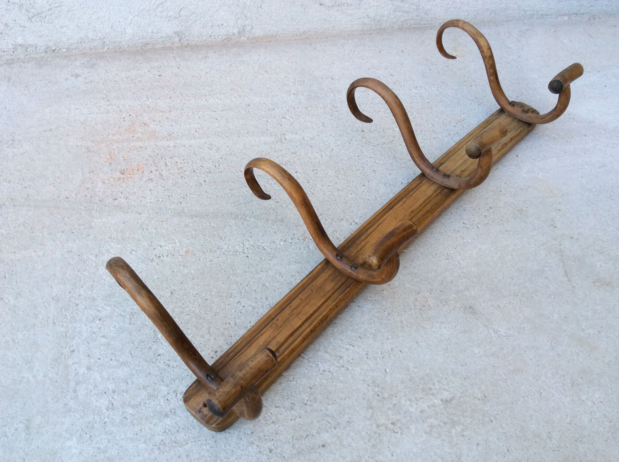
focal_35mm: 32
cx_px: 310
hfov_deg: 56.9
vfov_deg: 44.1
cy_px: 231
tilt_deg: -49.7
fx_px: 571
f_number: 2.4
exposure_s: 1/100
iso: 40
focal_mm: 3.3
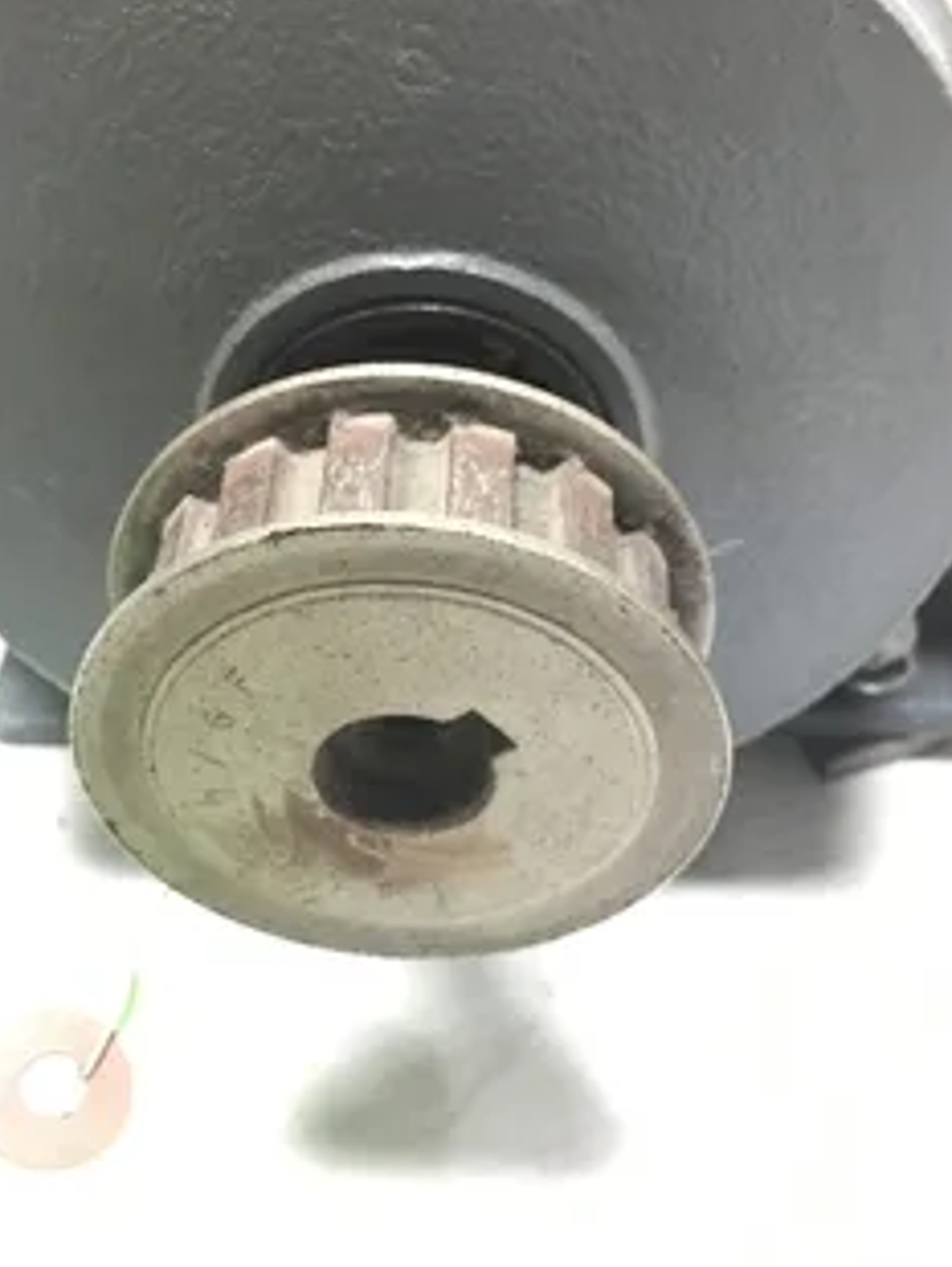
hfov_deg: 36.0
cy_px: 736
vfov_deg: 46.6
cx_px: 490
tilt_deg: -47.1
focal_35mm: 40
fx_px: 1465
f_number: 2.4
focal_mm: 3.3
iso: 25
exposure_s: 1/30
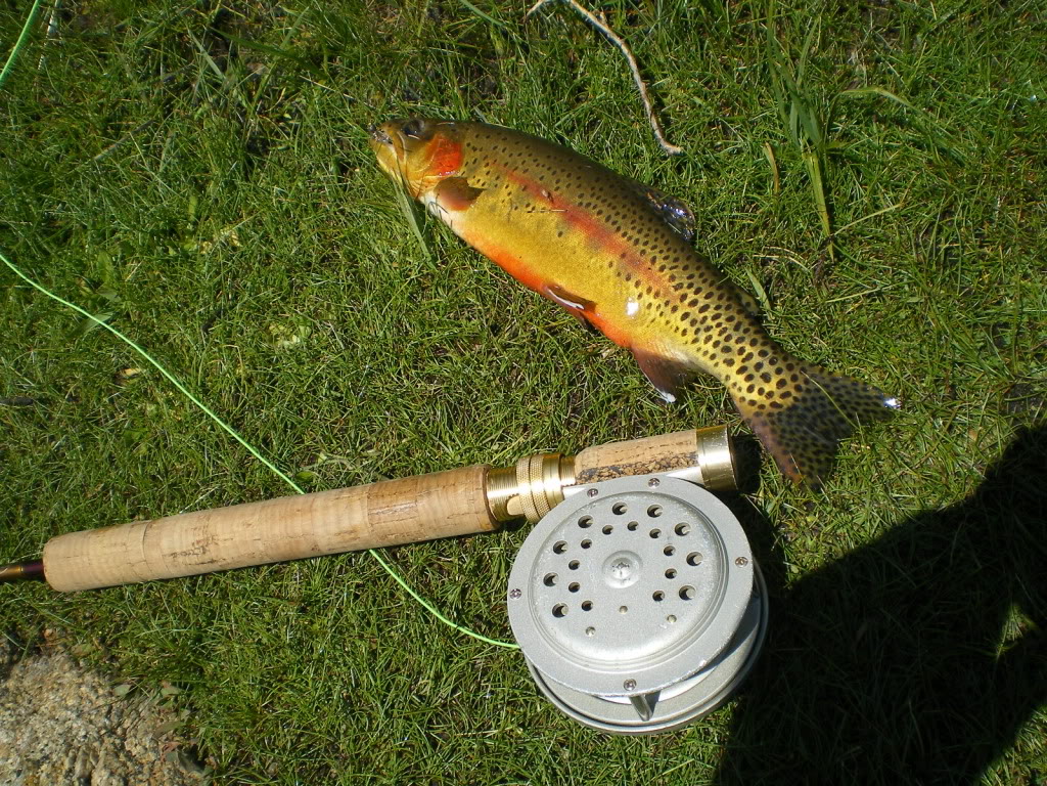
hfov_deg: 49.0
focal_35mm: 38
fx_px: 1149
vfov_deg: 37.7
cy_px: 393
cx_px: 524
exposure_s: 1/400
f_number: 4.6
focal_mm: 6.3
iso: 64
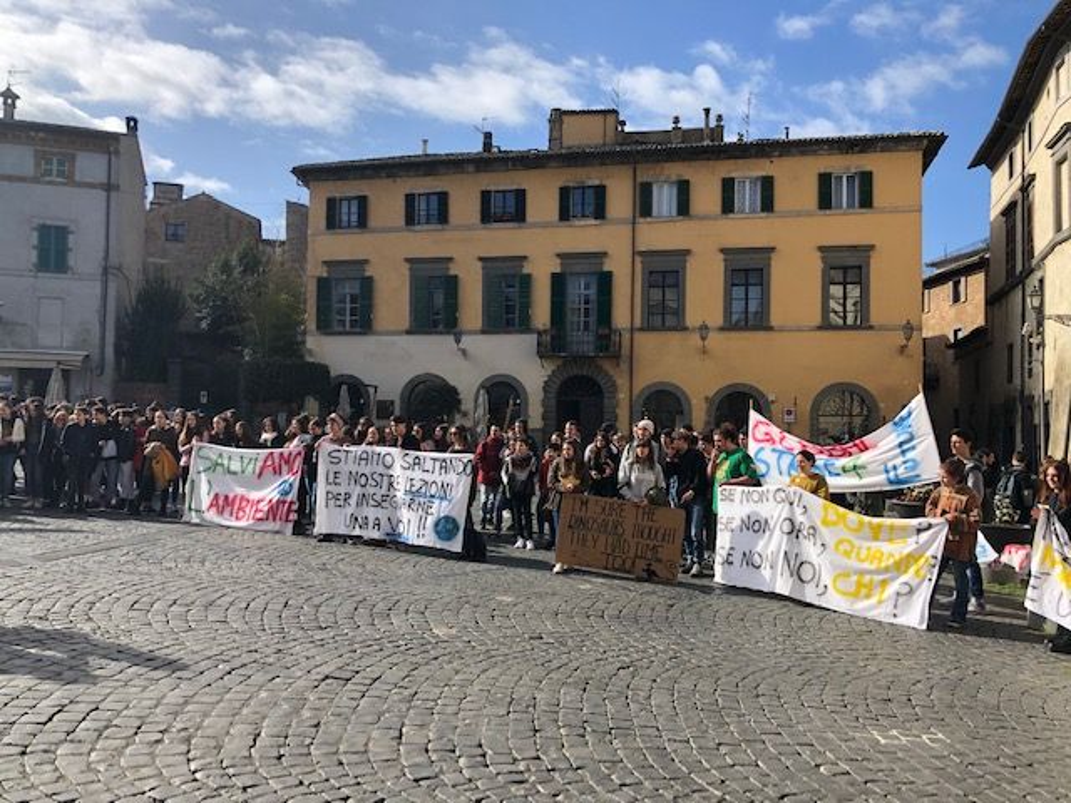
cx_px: 536
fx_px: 866
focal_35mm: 28
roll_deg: +0.4
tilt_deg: +1.8
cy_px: 402
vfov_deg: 49.7
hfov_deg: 63.4
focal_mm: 4
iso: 20
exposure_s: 1/1675
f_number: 1.8
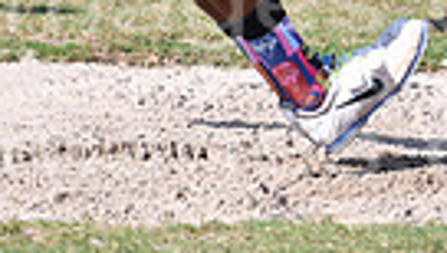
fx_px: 9915
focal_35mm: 835
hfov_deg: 2.6
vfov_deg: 1.5
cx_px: -82
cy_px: -350
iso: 200
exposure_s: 1/2500
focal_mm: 125
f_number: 4
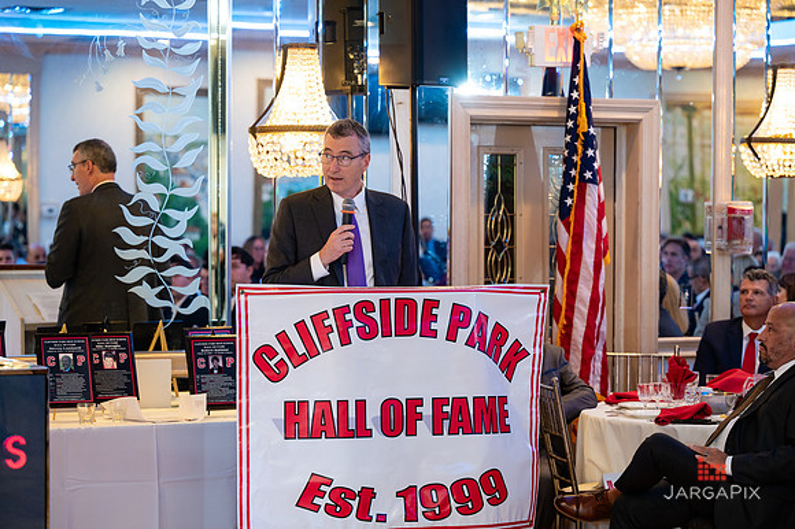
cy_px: 264
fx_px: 2169
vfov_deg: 13.9
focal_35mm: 98
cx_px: 398
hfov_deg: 20.8
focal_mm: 98
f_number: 3.2
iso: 1250
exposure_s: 1/125
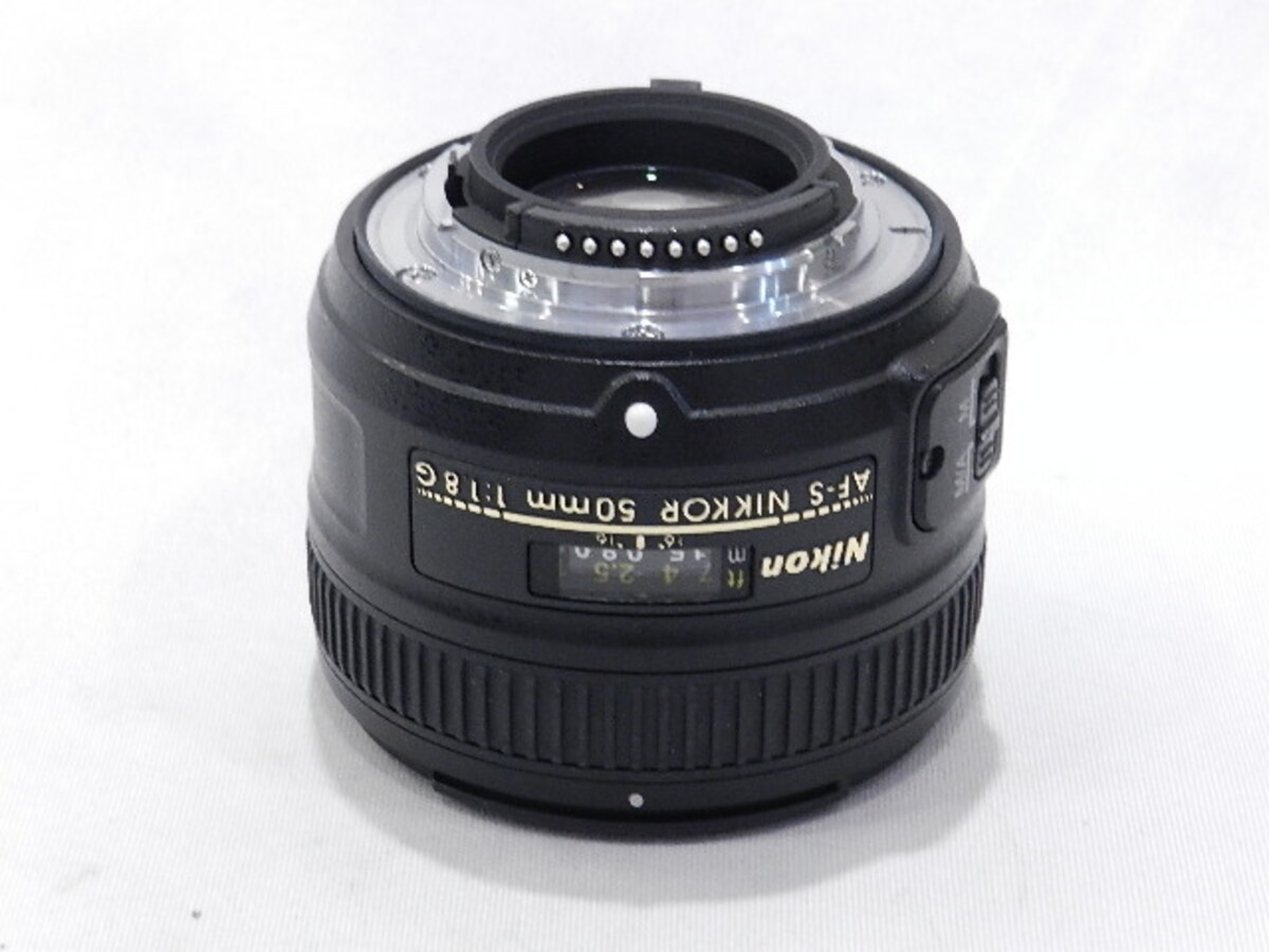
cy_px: 476
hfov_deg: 23.3
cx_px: 634
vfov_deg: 17.6
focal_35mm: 84
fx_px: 3079
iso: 800
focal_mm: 14.9
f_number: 4.4
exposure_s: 1/50
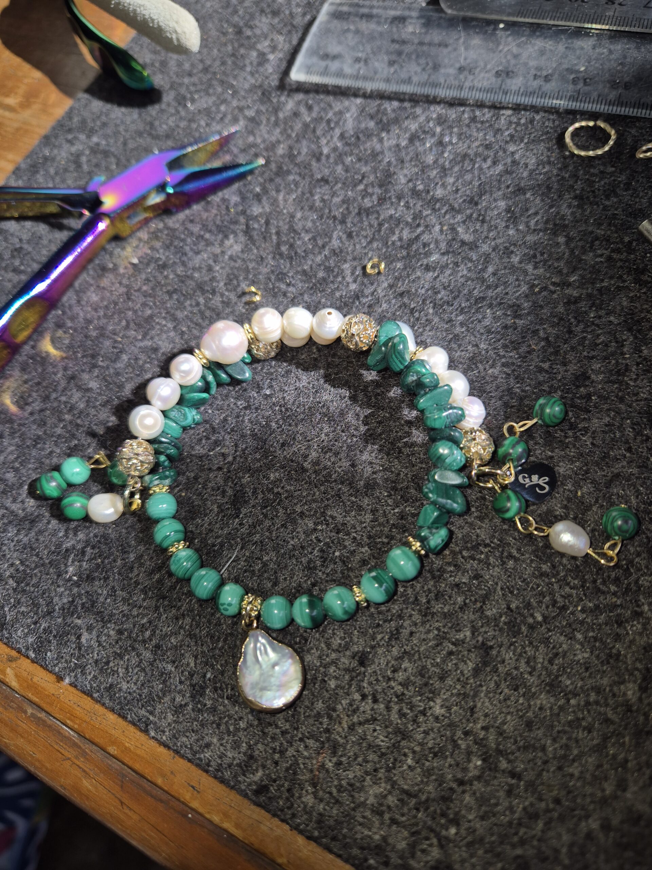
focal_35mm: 23
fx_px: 578
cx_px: 326
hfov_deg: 58.9
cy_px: 435
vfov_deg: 73.9
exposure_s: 1/485
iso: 25
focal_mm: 5.4
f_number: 1.8
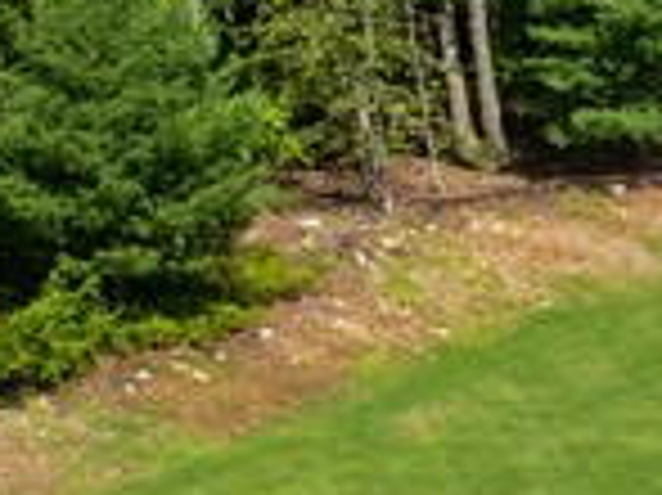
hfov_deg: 10.3
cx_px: 1599
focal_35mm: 167
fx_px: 3191
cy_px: 396
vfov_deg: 8.9
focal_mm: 12.29
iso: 100
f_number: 5
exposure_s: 1/200
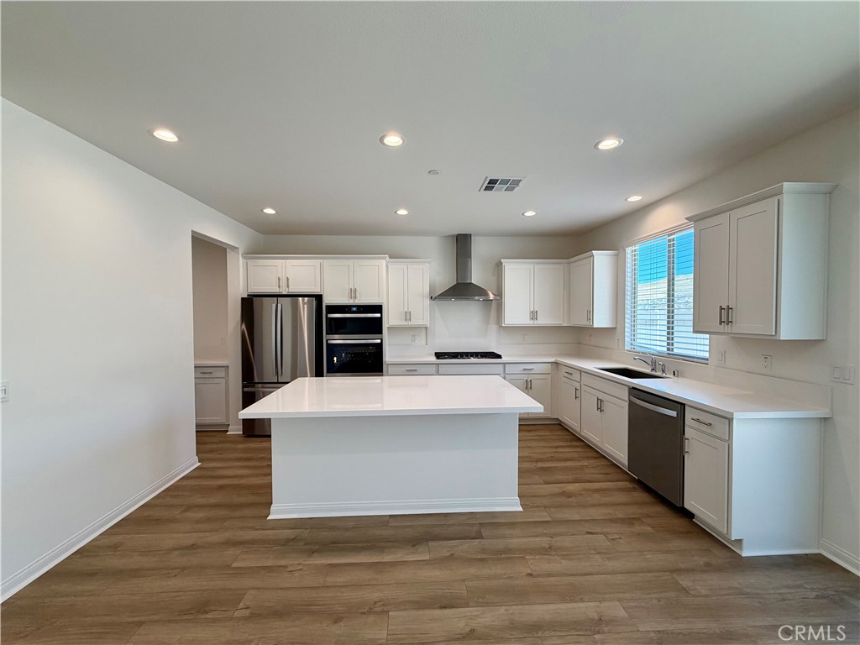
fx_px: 348
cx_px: 430
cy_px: 322
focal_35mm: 14
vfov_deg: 85.7
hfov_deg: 102.1
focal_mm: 2.22
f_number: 2.2
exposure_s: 1/120
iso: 100
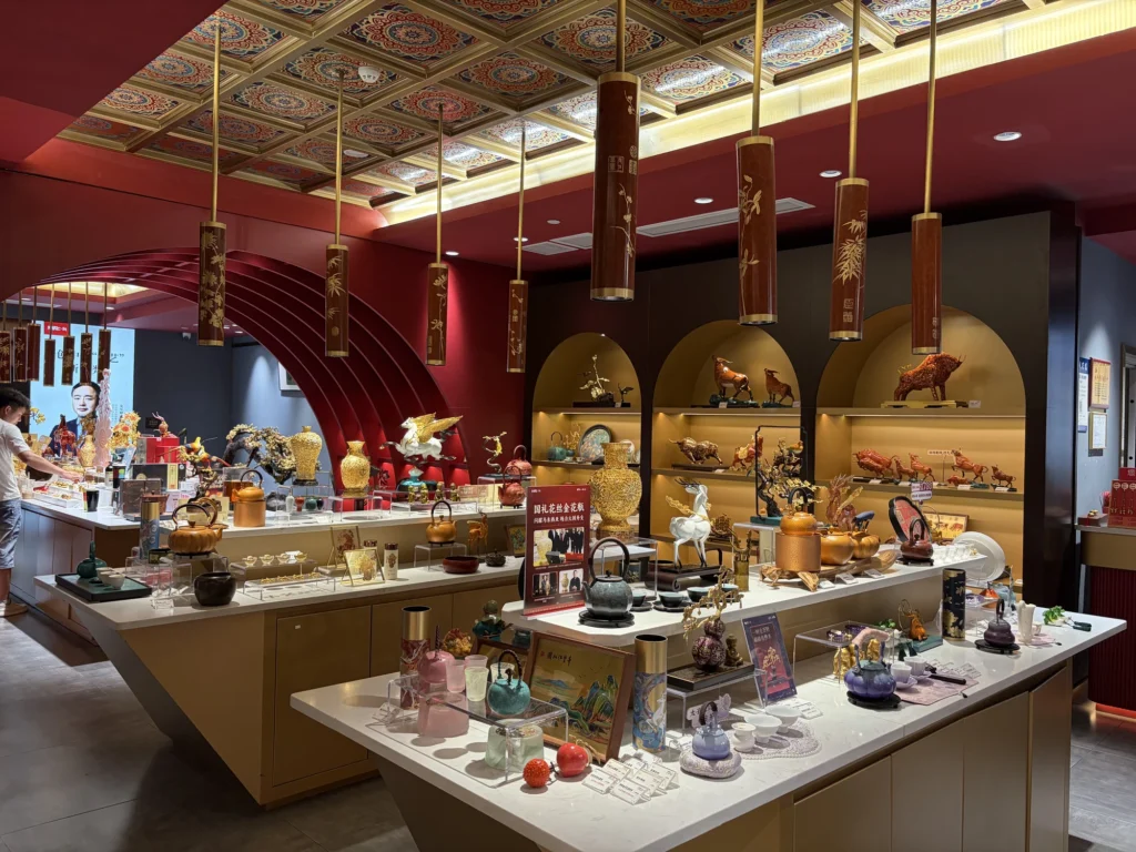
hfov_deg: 67.3
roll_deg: -1.6
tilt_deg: +1.3
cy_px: 426
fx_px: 853
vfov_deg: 53.1
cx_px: 568
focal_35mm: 26
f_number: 1.6
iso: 125
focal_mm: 5.96
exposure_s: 1/125
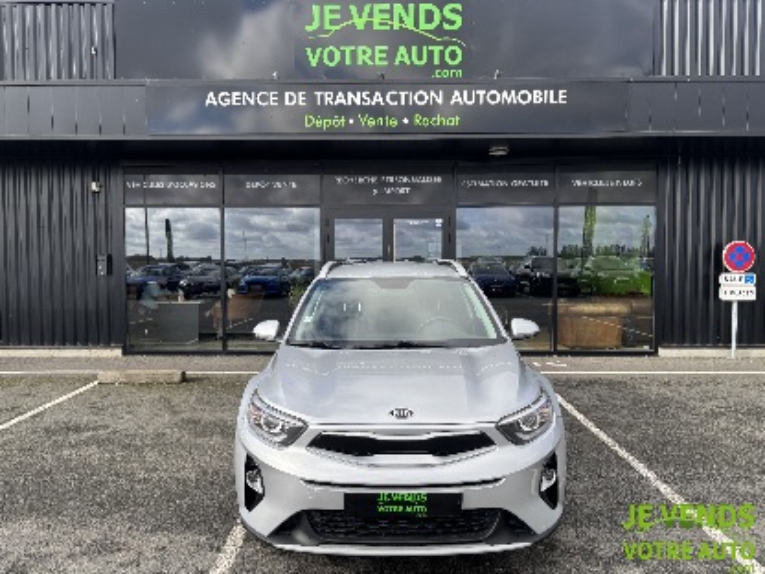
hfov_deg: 67.3
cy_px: 287
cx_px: 382
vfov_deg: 53.1
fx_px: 575
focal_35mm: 26
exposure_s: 1/1027
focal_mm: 5.96
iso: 50
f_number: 1.6
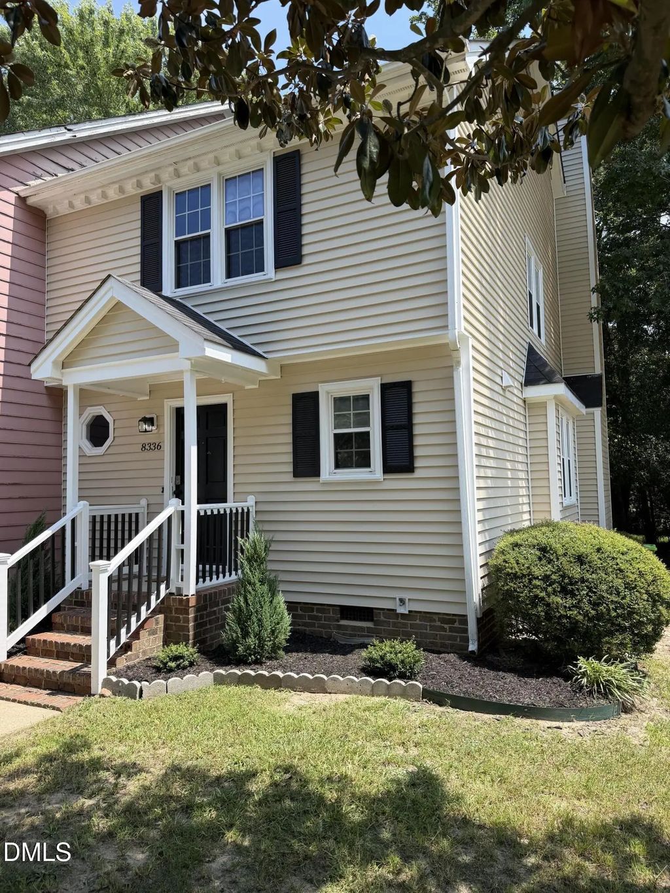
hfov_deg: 56.8
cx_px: 335
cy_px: 446
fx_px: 619
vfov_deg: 71.6
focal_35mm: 24
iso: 80
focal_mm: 6.76
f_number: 1.78
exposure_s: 1/2000
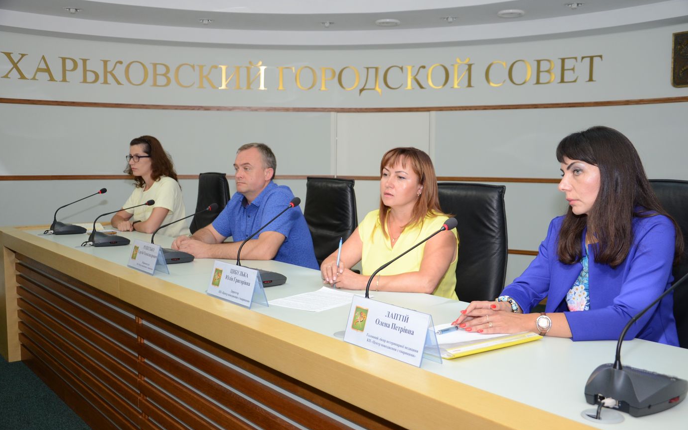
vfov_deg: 34.4
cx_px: 344
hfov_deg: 52.7
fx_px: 694
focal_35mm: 37
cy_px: 220
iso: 640
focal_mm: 24
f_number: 3.8
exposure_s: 1/250
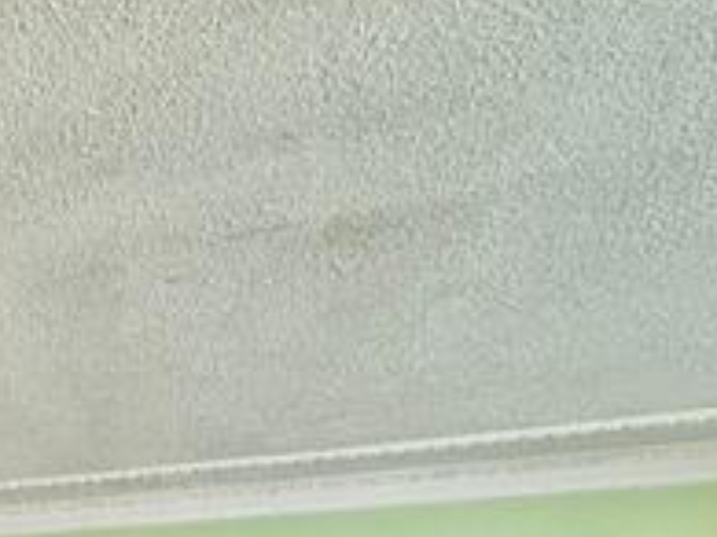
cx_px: -340
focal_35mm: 48
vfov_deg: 24.7
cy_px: 761
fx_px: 994
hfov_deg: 27.9
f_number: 2.2
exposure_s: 1/60
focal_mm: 2.22
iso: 320
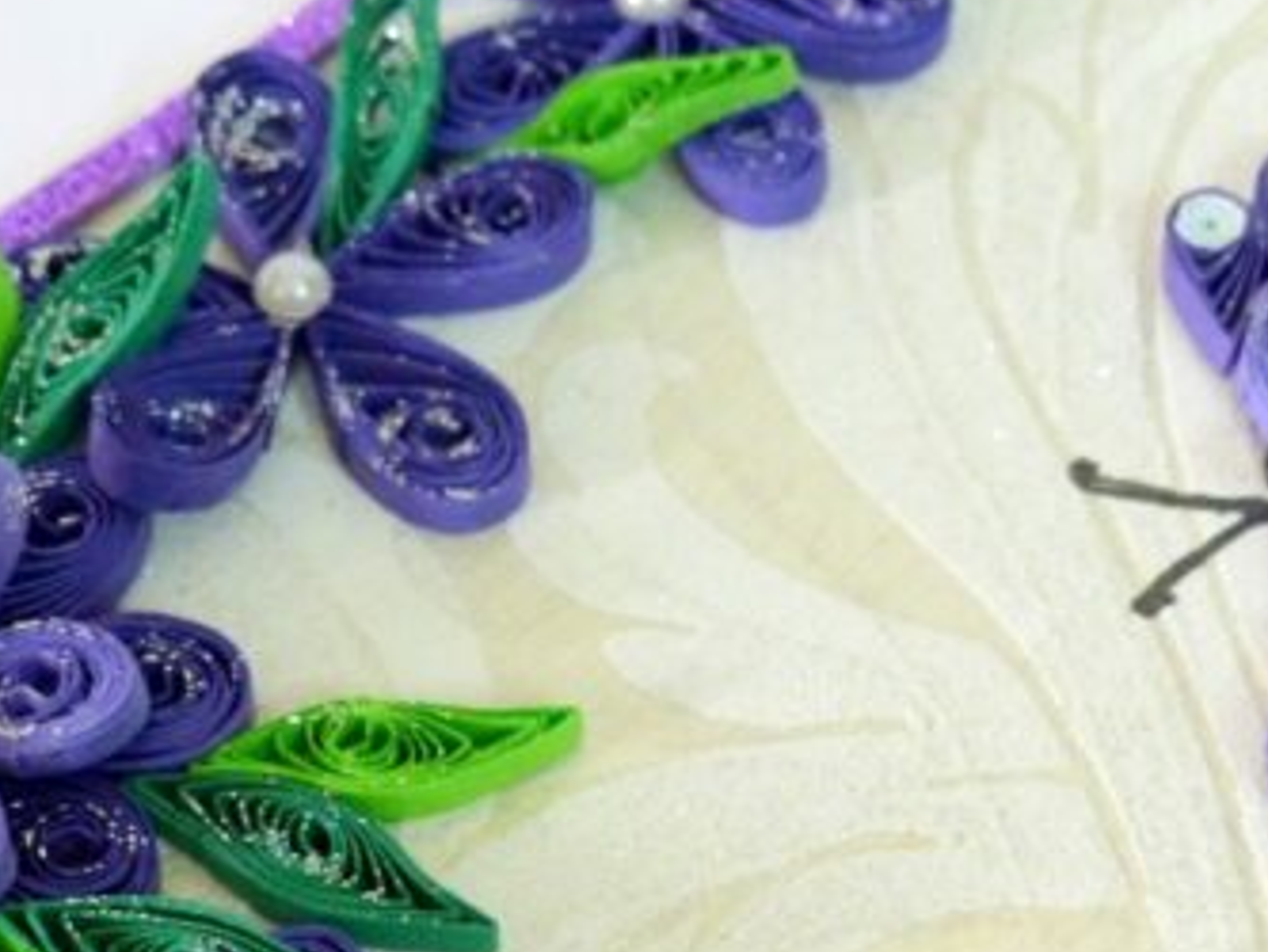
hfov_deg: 17.8
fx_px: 4031
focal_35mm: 110
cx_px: 826
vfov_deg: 13.4
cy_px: 735
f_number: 2.8
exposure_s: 1/40
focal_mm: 10.9
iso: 400
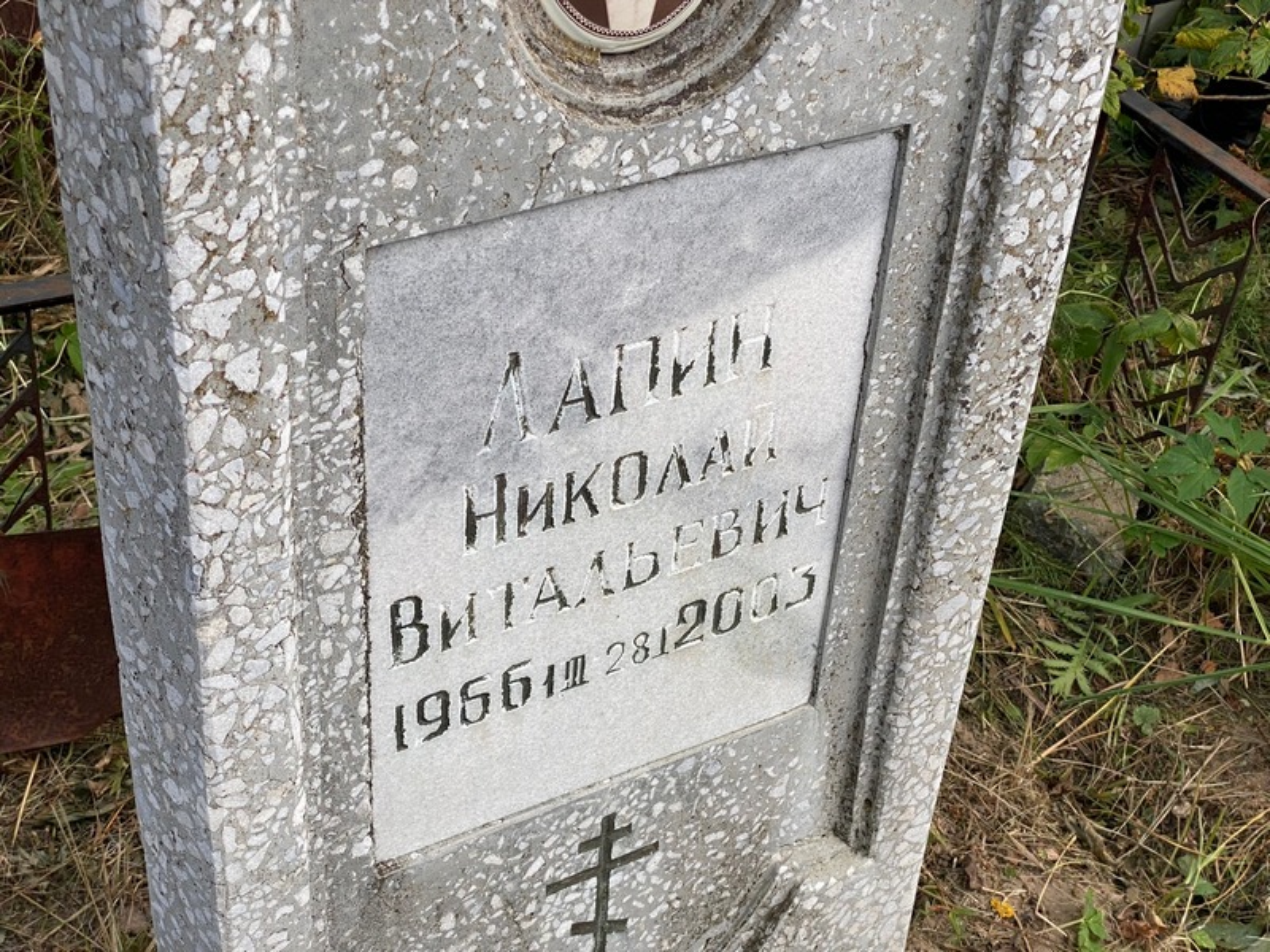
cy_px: 476
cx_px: 635
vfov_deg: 28.0
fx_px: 1908
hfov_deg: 36.8
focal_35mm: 52
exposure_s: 1/466
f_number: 2
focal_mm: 6
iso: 20
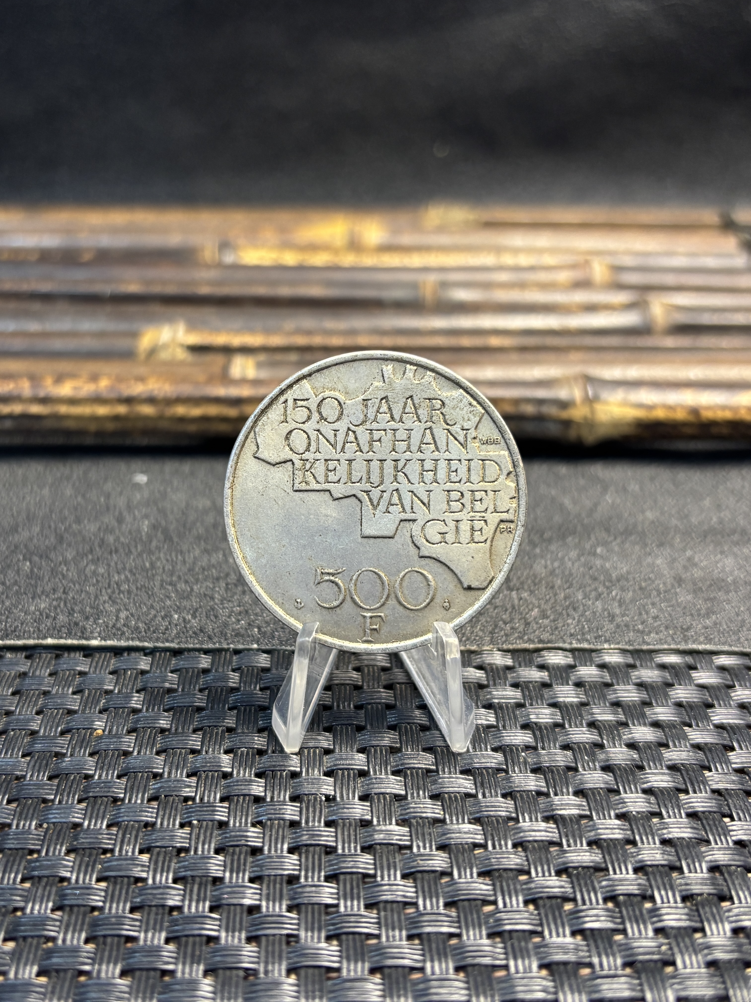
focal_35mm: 26
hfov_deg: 53.1
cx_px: 376
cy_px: 501
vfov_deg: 67.3
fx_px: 752
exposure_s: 1/50
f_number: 1.6
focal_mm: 5.96
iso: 200
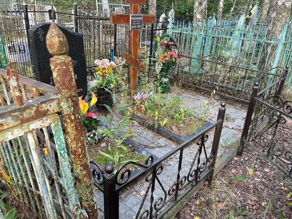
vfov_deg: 53.1
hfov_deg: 67.3
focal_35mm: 26
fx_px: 219
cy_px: 110
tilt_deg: -23.8
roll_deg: -2.4
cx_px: 146
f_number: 1.6
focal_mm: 4.2
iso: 125
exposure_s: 1/117
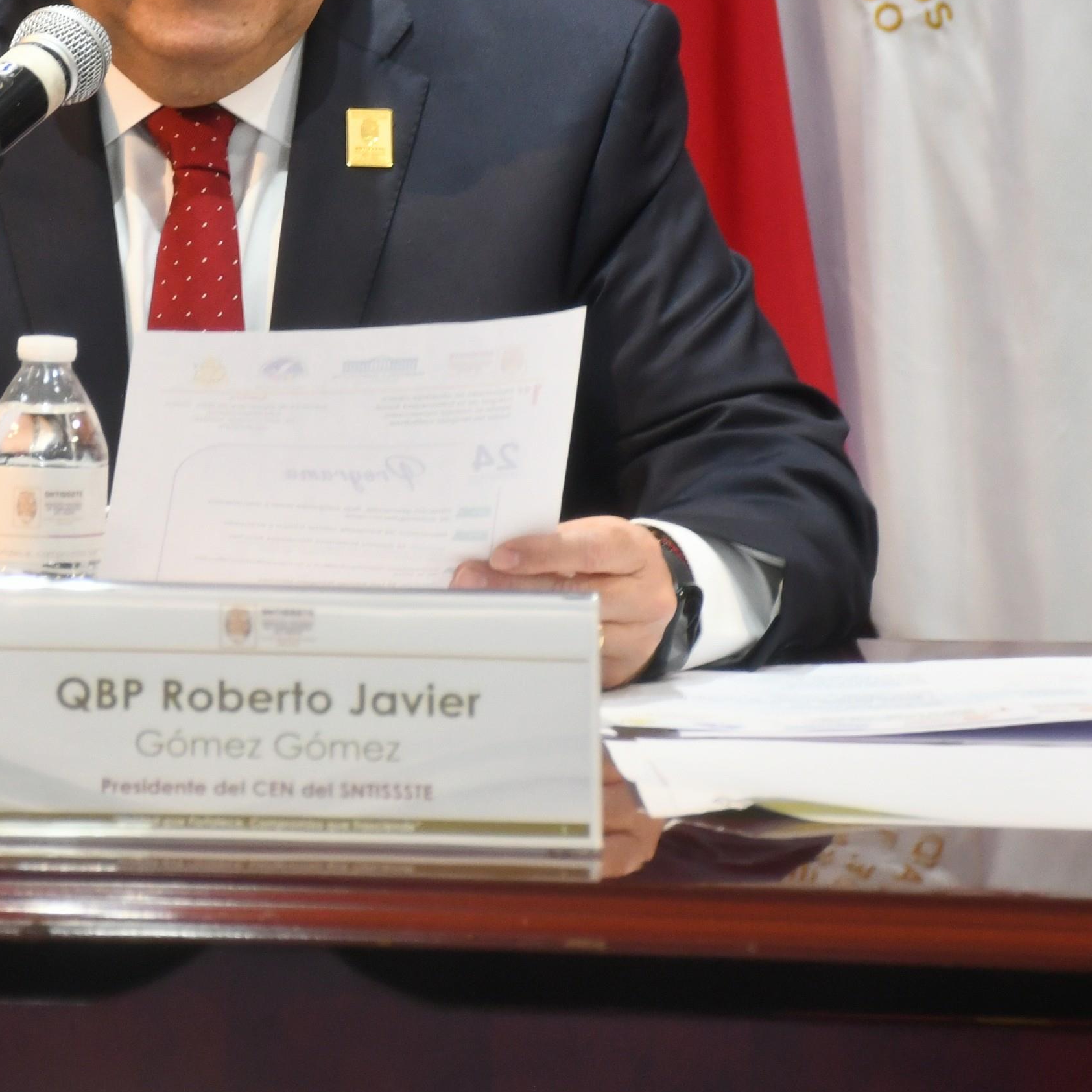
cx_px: 137
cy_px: 209
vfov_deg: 7.4
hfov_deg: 7.4
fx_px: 8423
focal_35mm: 236
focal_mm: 75
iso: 800
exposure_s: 1/50
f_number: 5
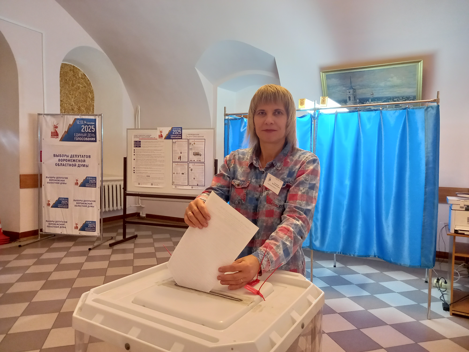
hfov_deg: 69.4
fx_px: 339
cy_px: 176
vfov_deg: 54.9
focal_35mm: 25
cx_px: 234
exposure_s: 1/20
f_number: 2
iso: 500
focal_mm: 4.6
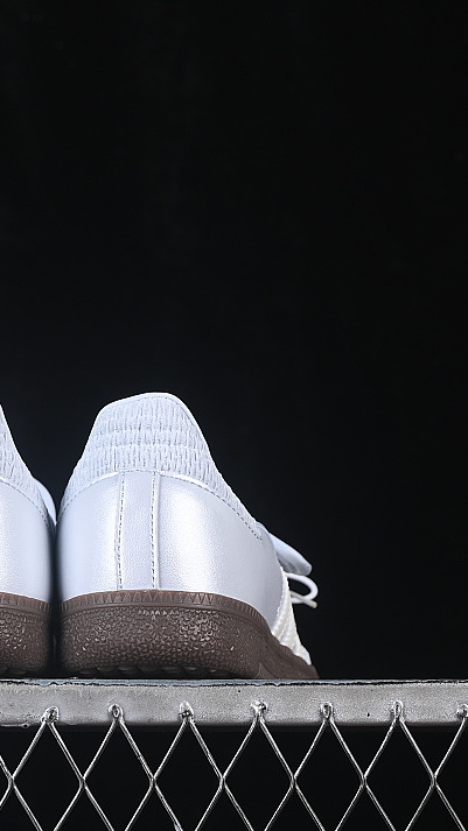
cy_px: 417
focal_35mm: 119
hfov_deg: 10.1
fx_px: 2626
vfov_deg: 18.0
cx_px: 58
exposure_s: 1/80
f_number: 8
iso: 160
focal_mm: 50
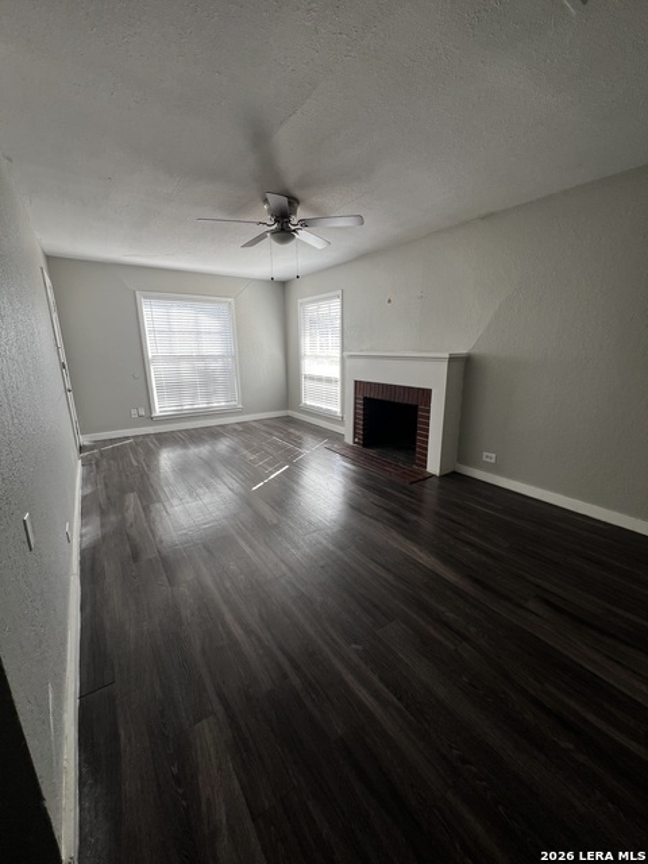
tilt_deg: -13.0
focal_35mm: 13
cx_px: 324
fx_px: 324
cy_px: 432
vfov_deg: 106.2
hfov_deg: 89.9
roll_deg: +1.5
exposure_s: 1/116
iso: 32
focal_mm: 1.57
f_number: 1.8
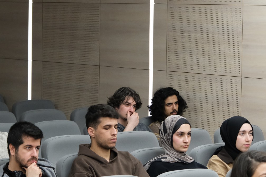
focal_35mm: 166
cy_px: 104
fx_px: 1227
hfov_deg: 12.4
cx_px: 152
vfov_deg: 8.3
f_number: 4.5
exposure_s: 1/90
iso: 3200
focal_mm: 69.8
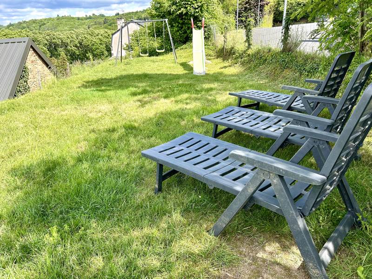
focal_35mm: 26
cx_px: 186
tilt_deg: -20.0
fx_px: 279
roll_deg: +2.2
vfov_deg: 53.1
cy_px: 140
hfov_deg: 67.3
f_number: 1.5
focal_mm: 5.7
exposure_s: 1/1252
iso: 50
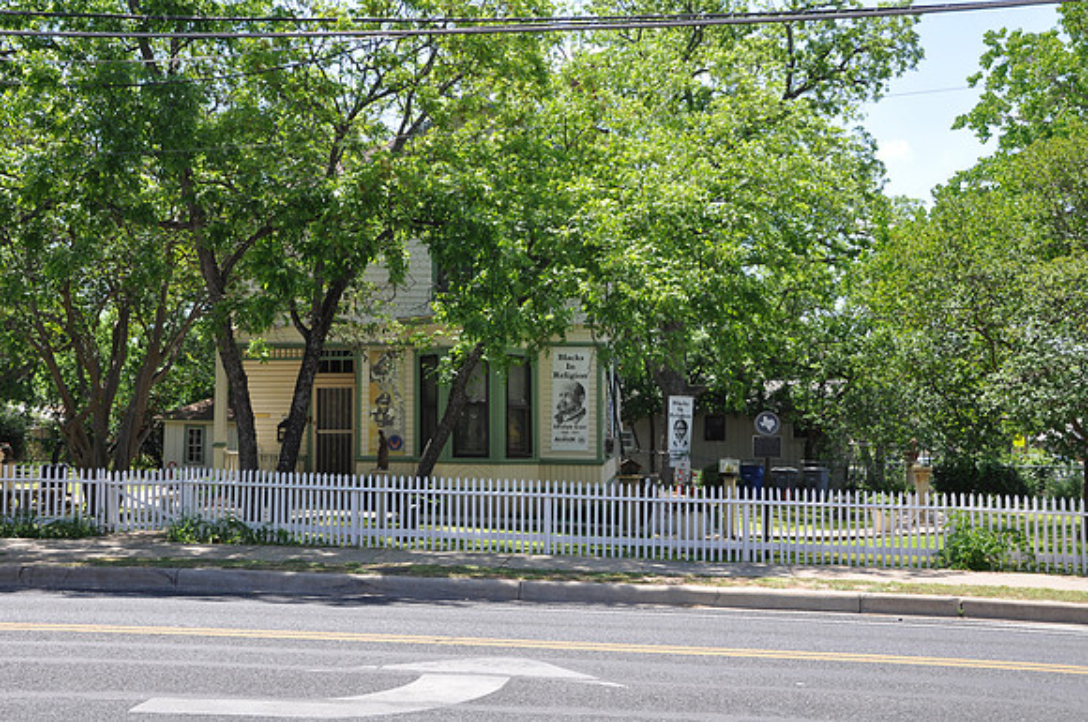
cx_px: 544
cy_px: 361
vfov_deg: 29.8
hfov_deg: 43.7
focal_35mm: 45
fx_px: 1358
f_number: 9
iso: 200
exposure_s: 1/80
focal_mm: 30
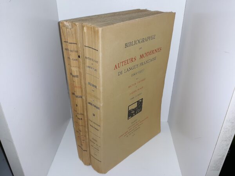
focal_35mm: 28
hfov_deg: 63.4
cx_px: 118
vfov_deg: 49.7
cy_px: 88
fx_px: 190
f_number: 1.7
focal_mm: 3.7
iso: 40
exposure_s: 1/100
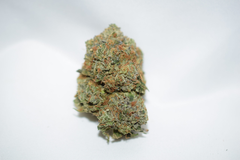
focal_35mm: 60
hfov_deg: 33.4
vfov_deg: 22.6
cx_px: 120
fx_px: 400
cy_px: 80
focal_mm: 40
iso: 100
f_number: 3.2
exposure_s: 1/60
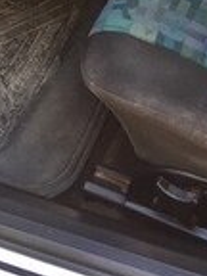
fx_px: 797
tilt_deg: -31.0
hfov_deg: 14.4
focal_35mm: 100
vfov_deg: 16.9
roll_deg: +1.7
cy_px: -192
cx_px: 245
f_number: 2.2
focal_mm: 4.15
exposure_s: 1/100
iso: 32
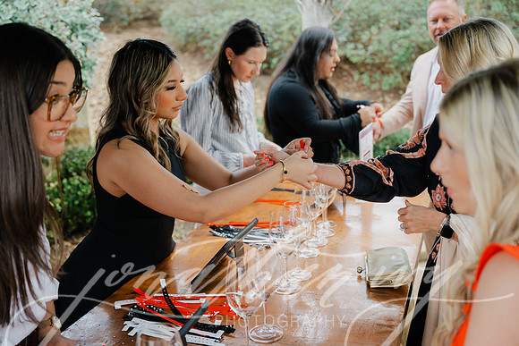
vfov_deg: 31.9
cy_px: 173
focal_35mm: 42
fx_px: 606
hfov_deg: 46.4
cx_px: 260
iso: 160
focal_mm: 42
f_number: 3.2
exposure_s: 1/80
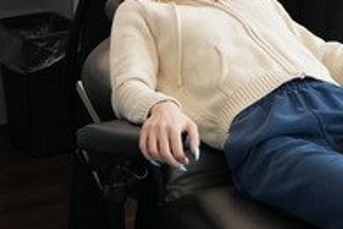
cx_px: 218
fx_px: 1096
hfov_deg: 17.8
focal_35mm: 115
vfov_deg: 11.3
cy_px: -140
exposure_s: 1/125
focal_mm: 28
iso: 400
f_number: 2.8
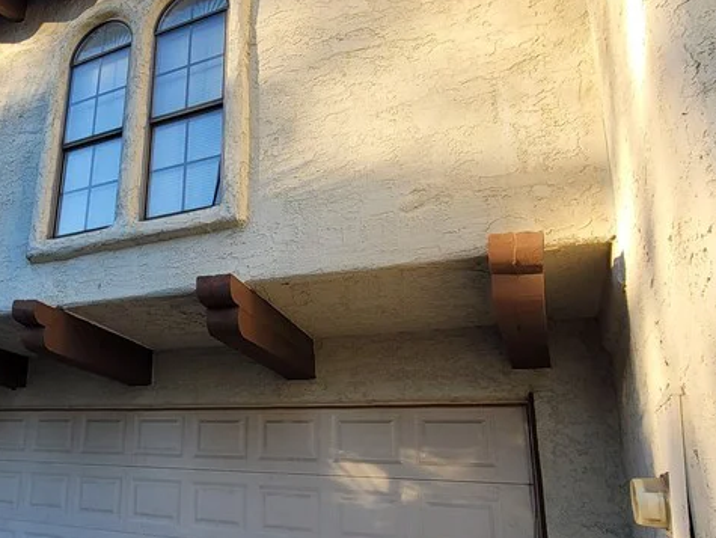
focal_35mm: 28
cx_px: 160
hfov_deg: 59.2
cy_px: 306
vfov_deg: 49.7
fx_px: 580
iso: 64
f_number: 2.2
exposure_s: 1/333
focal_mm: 2.2
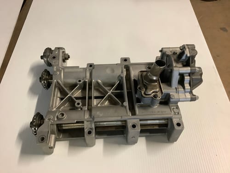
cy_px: 86
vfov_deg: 45.4
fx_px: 206
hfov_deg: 58.4
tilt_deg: -53.1
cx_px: 115
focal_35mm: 31
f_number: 2.4
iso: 320
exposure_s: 1/50
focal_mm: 3.3
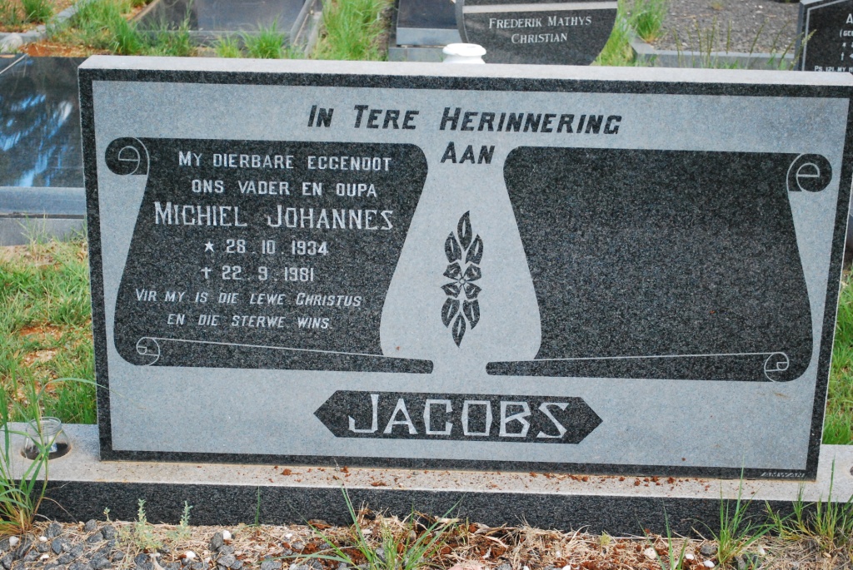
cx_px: 426
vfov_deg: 21.6
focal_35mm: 63
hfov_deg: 31.9
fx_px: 1494
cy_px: 285
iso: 1600
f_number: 5.3
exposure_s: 1/1250
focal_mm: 42
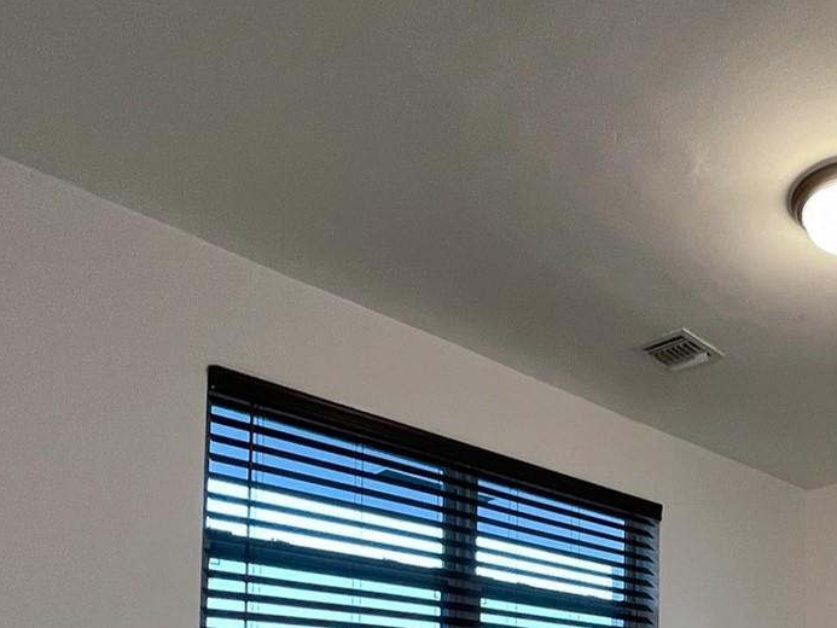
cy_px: 702
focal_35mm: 30
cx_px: 710
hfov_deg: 54.3
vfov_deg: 38.2
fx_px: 726
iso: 250
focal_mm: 1.54
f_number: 2.4
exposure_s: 1/60
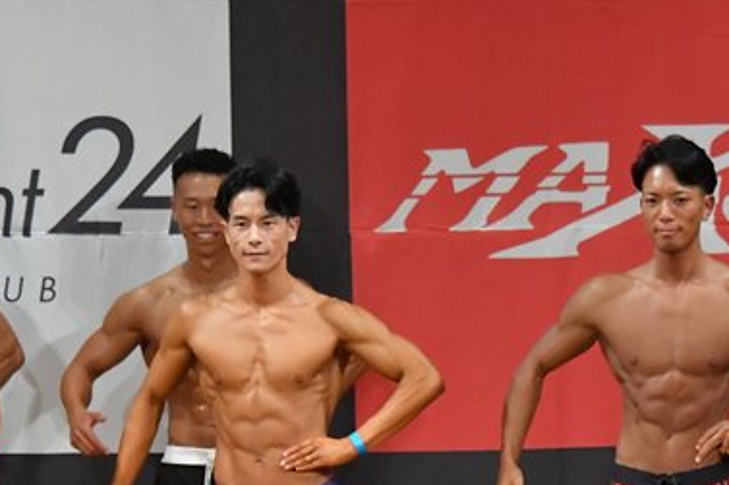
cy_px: 493
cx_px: 326
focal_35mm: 463
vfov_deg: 3.0
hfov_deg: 4.5
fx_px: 9371
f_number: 5.6
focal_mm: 150
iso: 7200
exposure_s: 1/400
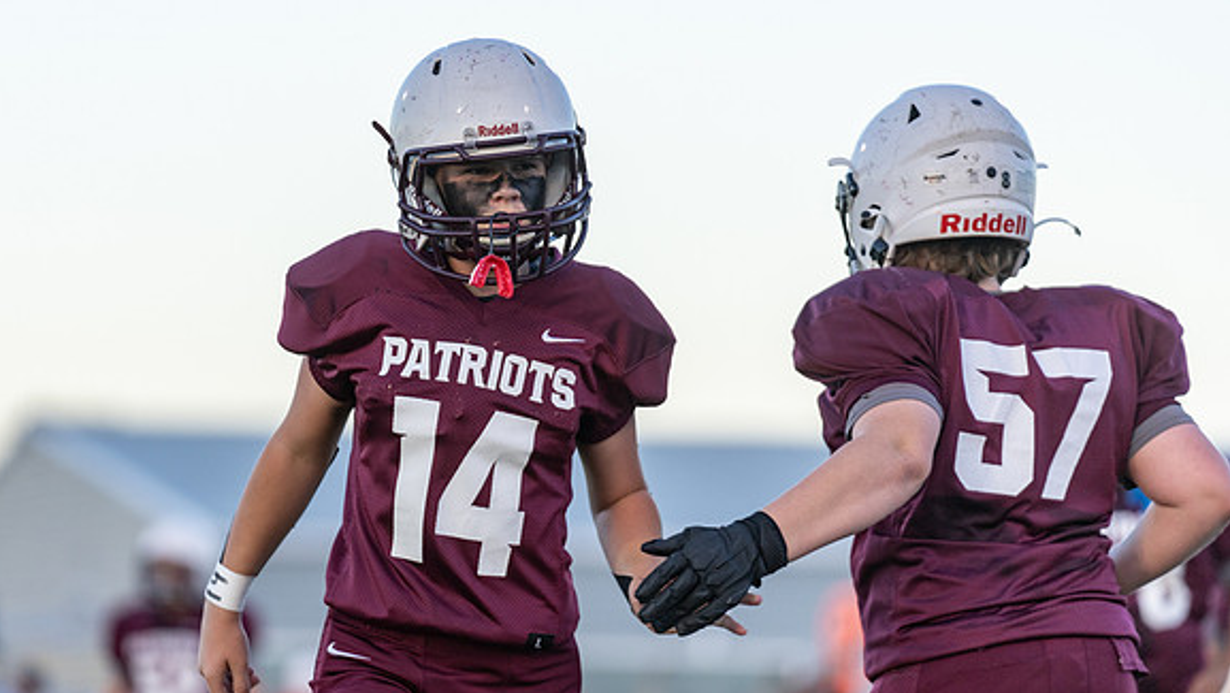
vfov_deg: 4.7
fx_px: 8515
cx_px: 466
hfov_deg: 8.3
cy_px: 344
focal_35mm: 261
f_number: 2.8
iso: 400
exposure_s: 1/1250
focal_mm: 200
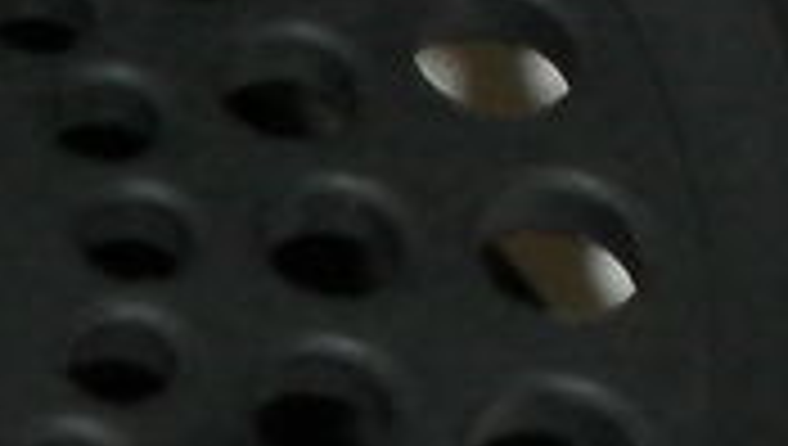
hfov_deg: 8.9
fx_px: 4938
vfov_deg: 5.2
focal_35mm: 236
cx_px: -455
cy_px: 333
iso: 200
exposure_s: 1/30
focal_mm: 6.3
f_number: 5.6
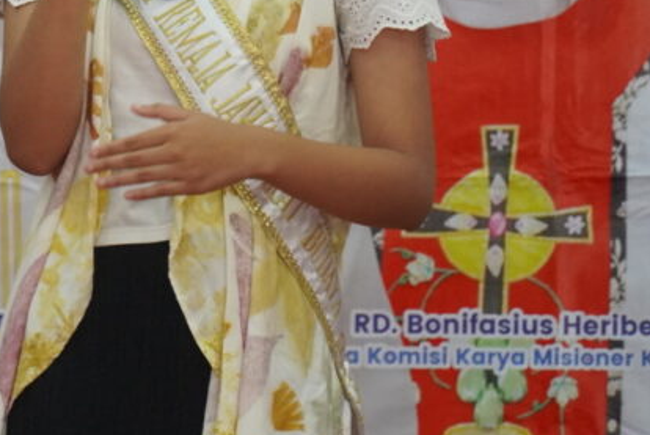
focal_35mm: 337
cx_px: -126
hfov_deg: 6.1
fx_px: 6095
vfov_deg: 4.1
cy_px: 11
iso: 3200
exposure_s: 1/160
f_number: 4
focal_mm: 91
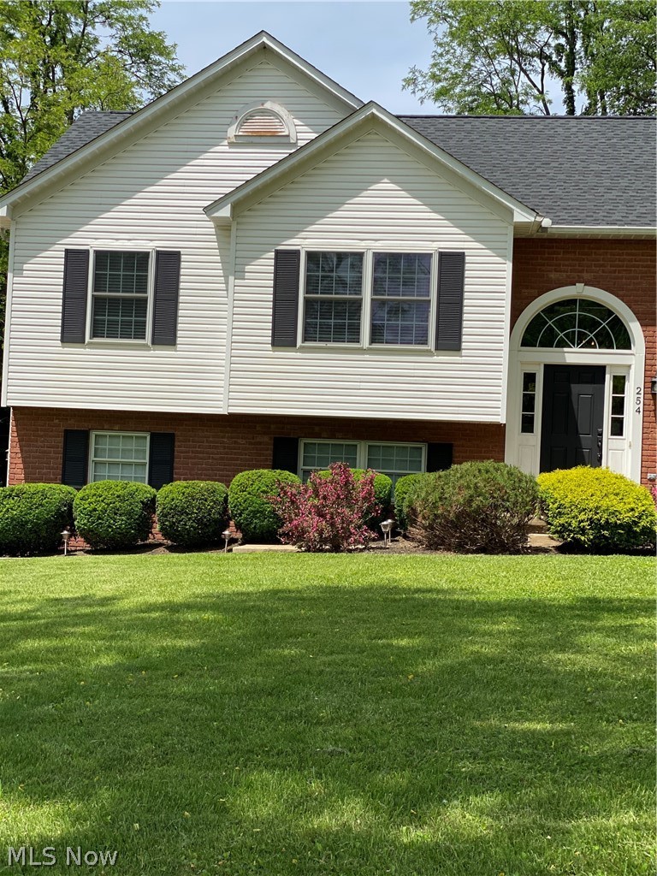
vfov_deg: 36.8
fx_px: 1316
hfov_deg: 28.0
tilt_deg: +3.9
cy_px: 438
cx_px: 328
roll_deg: -3.3
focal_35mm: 52
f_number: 2
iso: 20
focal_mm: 6
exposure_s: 1/1597
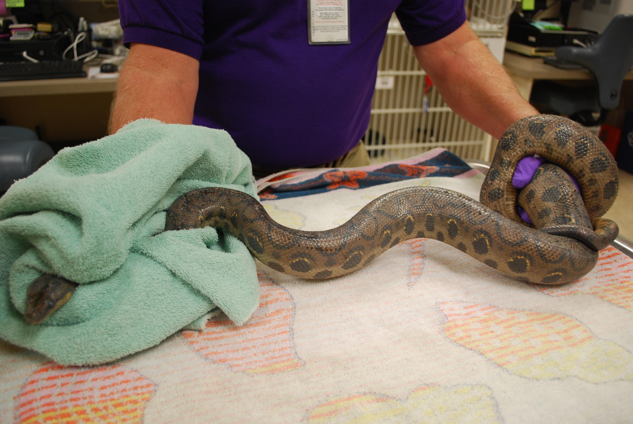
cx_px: 316
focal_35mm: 30
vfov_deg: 43.7
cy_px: 212
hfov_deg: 61.9
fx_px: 528
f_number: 3.8
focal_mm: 20
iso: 320
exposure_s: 1/30
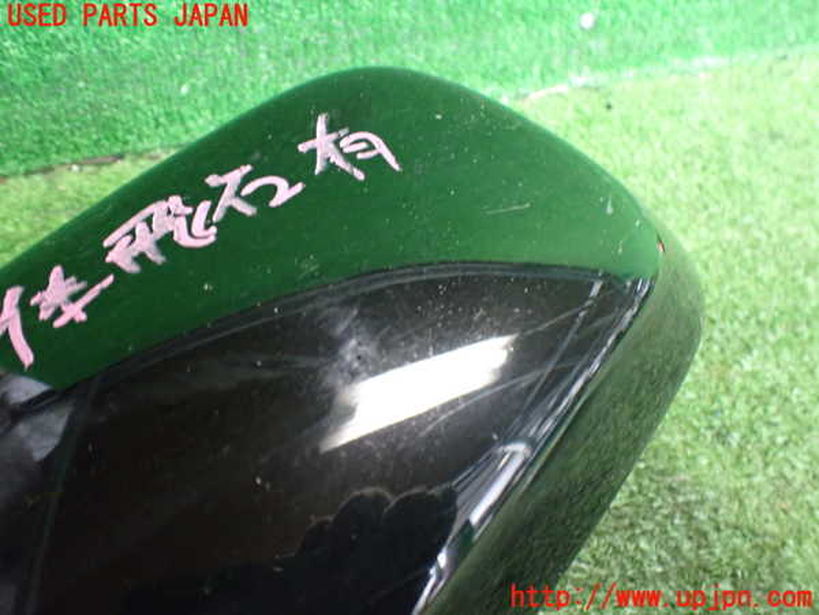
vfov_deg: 46.8
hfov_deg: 60.0
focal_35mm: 30
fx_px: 710
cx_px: 410
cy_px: 308
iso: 800
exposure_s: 1/30
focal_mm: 5.4
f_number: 2.3
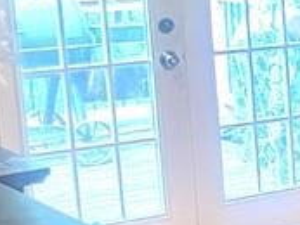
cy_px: 121
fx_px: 1336
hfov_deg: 11.0
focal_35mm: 154
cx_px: 702
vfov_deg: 9.6
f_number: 1.5
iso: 500
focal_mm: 5.7
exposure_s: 1/40
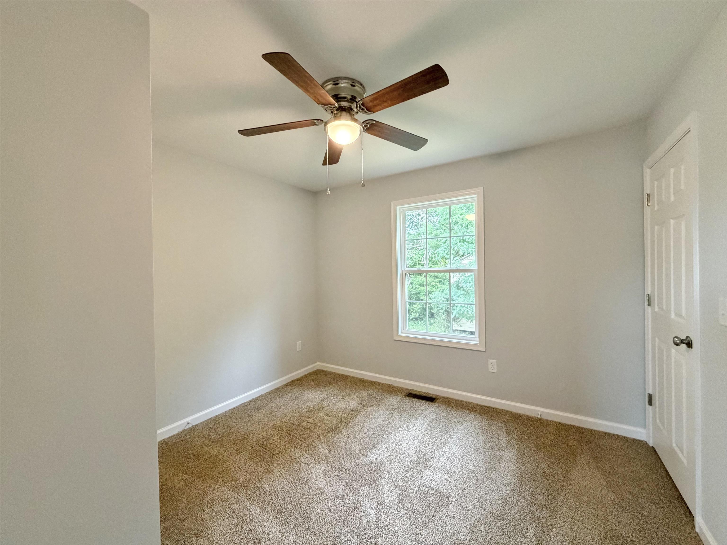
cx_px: 364
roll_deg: +1.3
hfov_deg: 102.1
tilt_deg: +0.0
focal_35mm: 14
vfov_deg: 85.7
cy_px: 272
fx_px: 294
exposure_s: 1/60
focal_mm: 2.22
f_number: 2.2
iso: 500
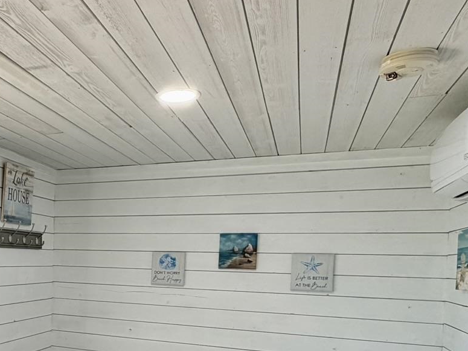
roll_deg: -0.8
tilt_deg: -2.7
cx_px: 50
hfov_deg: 45.6
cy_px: 283
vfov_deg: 37.2
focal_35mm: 37
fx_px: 500
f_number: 2.2
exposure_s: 1/120
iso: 100
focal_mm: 2.22
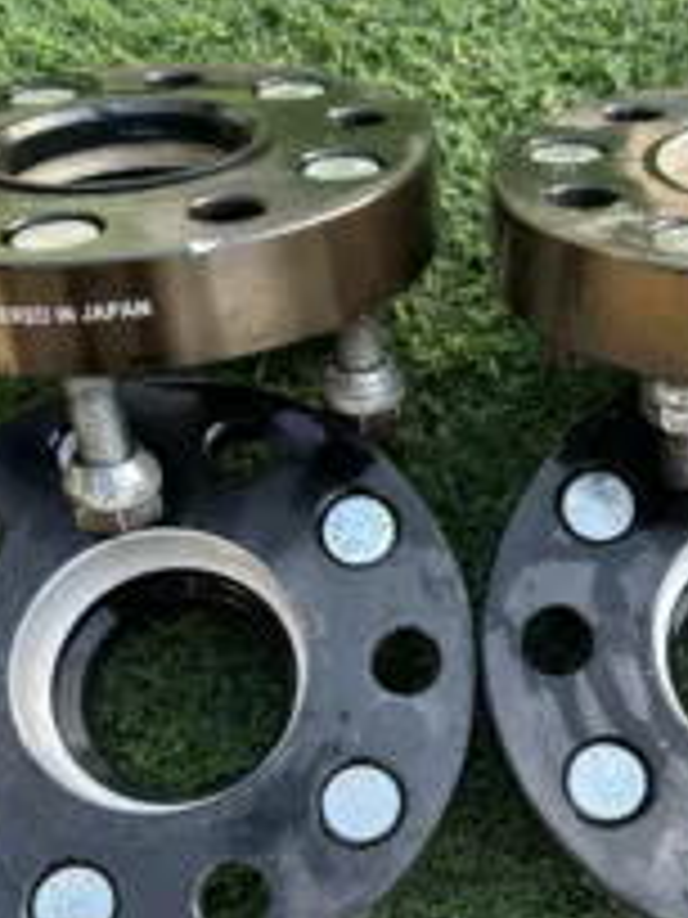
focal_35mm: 47
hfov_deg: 30.5
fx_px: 1246
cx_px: 495
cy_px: 675
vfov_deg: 39.5
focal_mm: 6.86
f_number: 1.78
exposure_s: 1/121
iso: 80
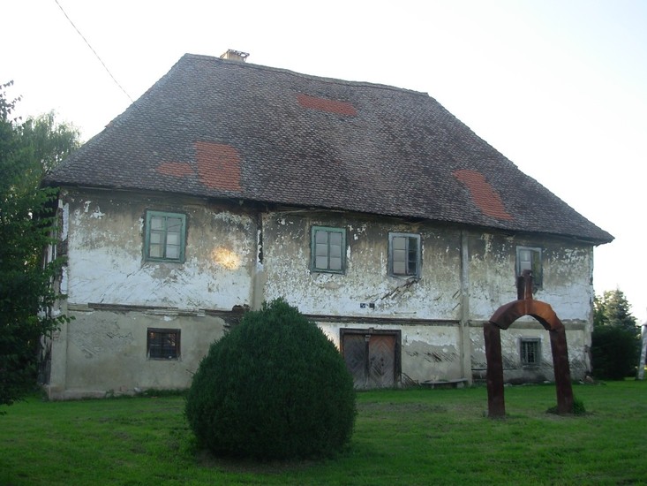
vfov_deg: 37.7
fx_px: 710
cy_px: 243
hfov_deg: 49.0
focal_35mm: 38
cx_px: 324
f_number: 2.9
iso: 50
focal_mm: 6.3
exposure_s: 1/166
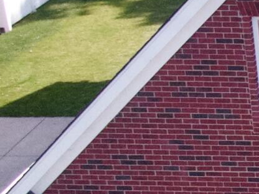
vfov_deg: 8.6
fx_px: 1294
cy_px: 54
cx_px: 575
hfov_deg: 10.2
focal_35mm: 173
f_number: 2.8
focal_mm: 4.39
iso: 400
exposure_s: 1/15
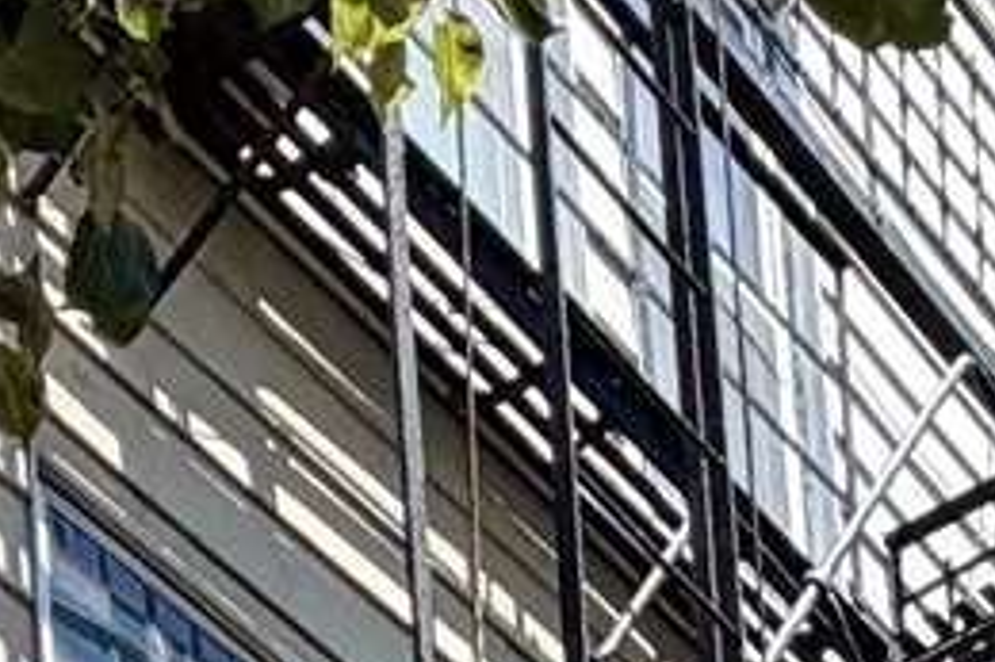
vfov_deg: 7.6
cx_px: 850
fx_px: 3563
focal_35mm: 129
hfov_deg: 15.7
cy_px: 2614
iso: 32
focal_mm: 2.22
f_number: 2.2
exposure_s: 1/770
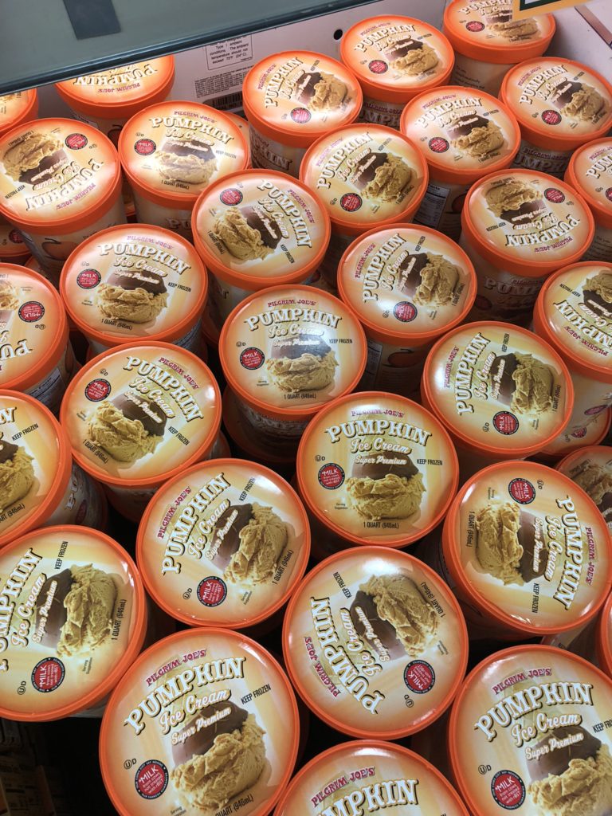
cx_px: 306
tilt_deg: -57.0
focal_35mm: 29
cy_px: 408
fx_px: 684
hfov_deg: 48.2
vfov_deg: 61.7
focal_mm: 3.99
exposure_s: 1/24
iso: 32
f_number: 1.8
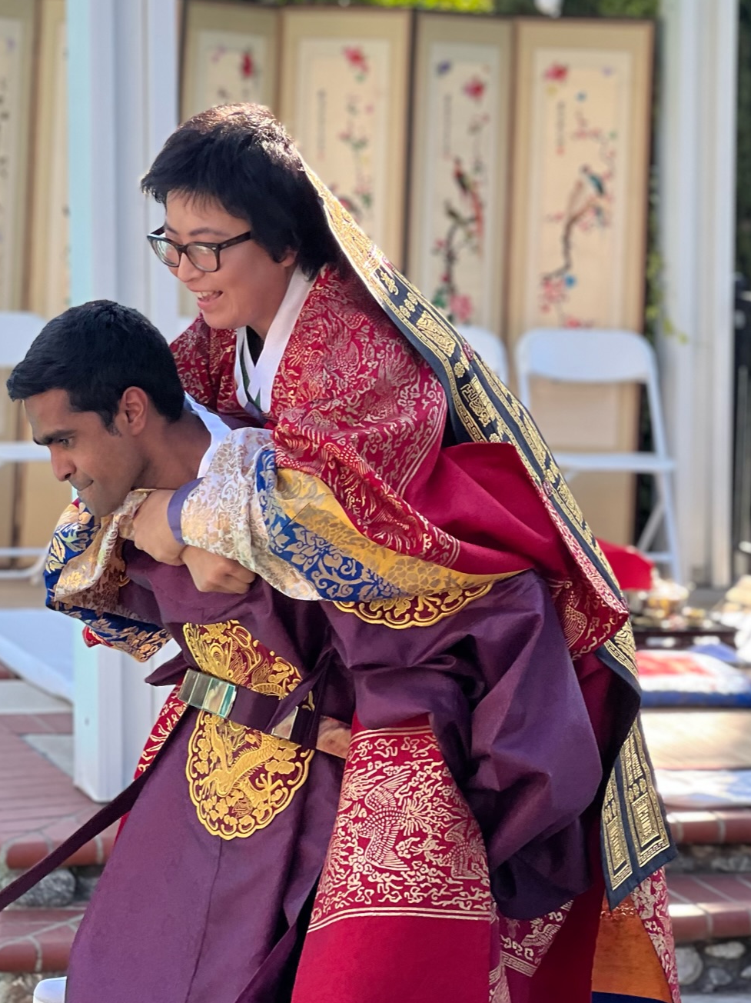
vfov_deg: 16.3
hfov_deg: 12.2
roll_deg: -1.8
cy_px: 380
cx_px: 426
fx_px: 3502
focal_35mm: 121
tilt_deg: -6.2
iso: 40
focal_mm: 9
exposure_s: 1/121
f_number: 2.8
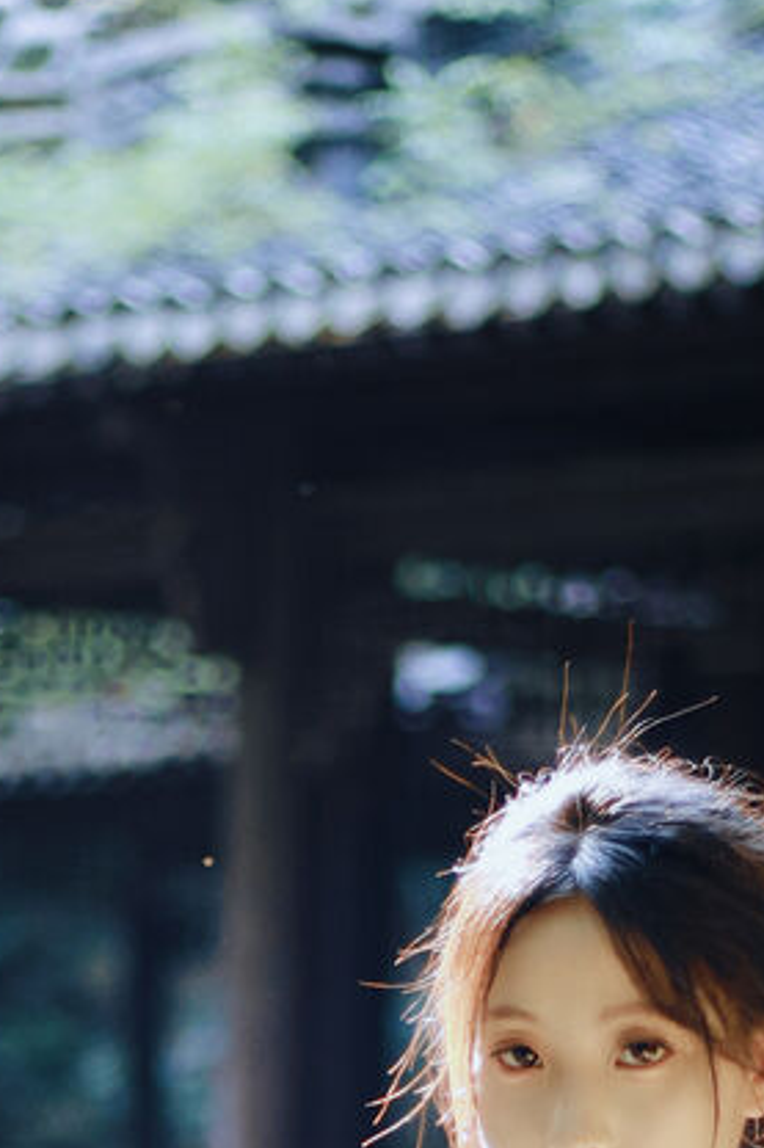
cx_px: 223
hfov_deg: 6.5
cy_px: 1209
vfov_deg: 9.6
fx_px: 6754
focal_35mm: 212
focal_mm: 50
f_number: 1.8
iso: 500
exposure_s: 1/160
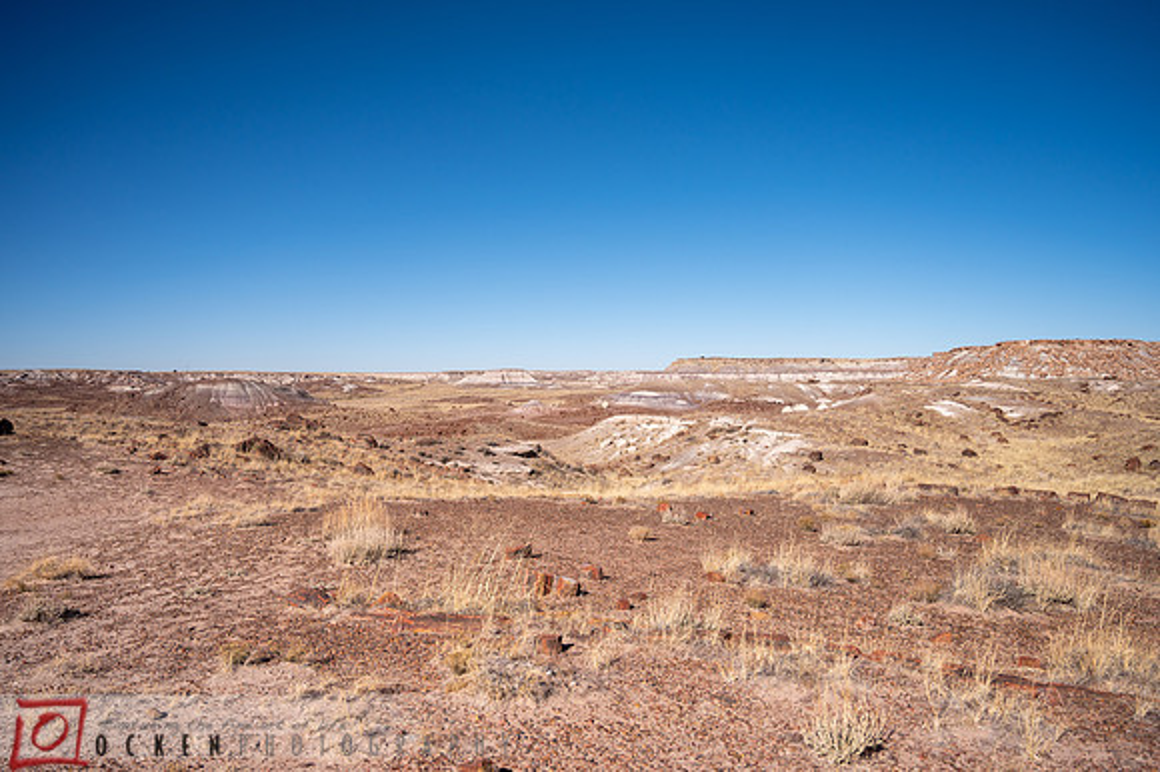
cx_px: 571
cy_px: 386
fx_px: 960
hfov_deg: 62.3
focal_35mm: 30
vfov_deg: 43.8
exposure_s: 1/4000
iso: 200
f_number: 4
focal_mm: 29
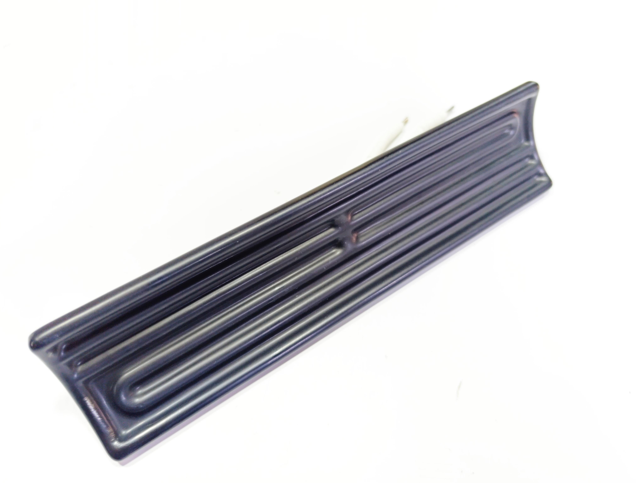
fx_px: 427
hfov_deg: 73.8
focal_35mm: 23
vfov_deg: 59.0
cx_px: 320
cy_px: 242
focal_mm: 6.14
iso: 320
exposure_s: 1/100
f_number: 1.6
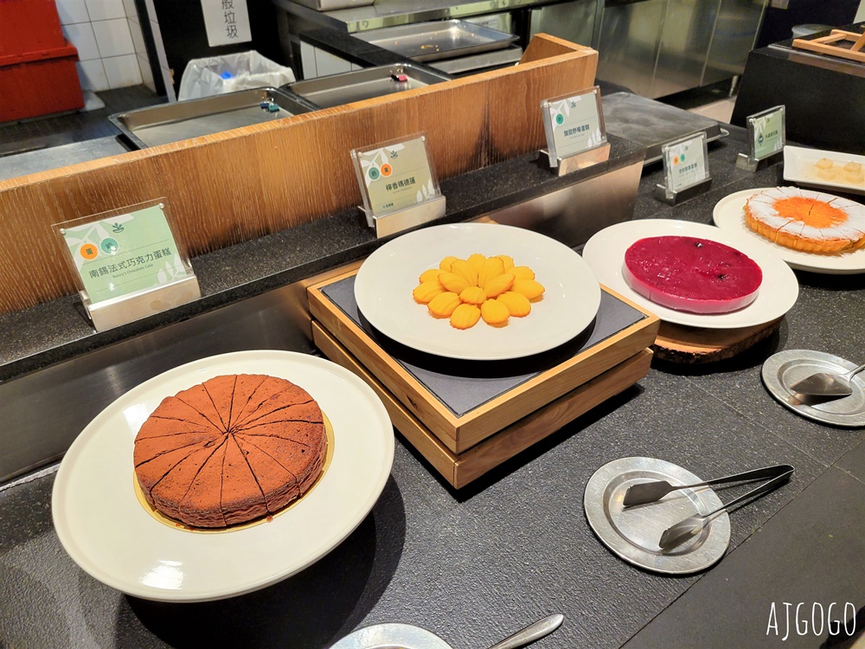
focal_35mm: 26
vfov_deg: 53.1
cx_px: 432
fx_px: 650
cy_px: 324
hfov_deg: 67.3
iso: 200
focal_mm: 5.4
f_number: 1.8
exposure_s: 1/120
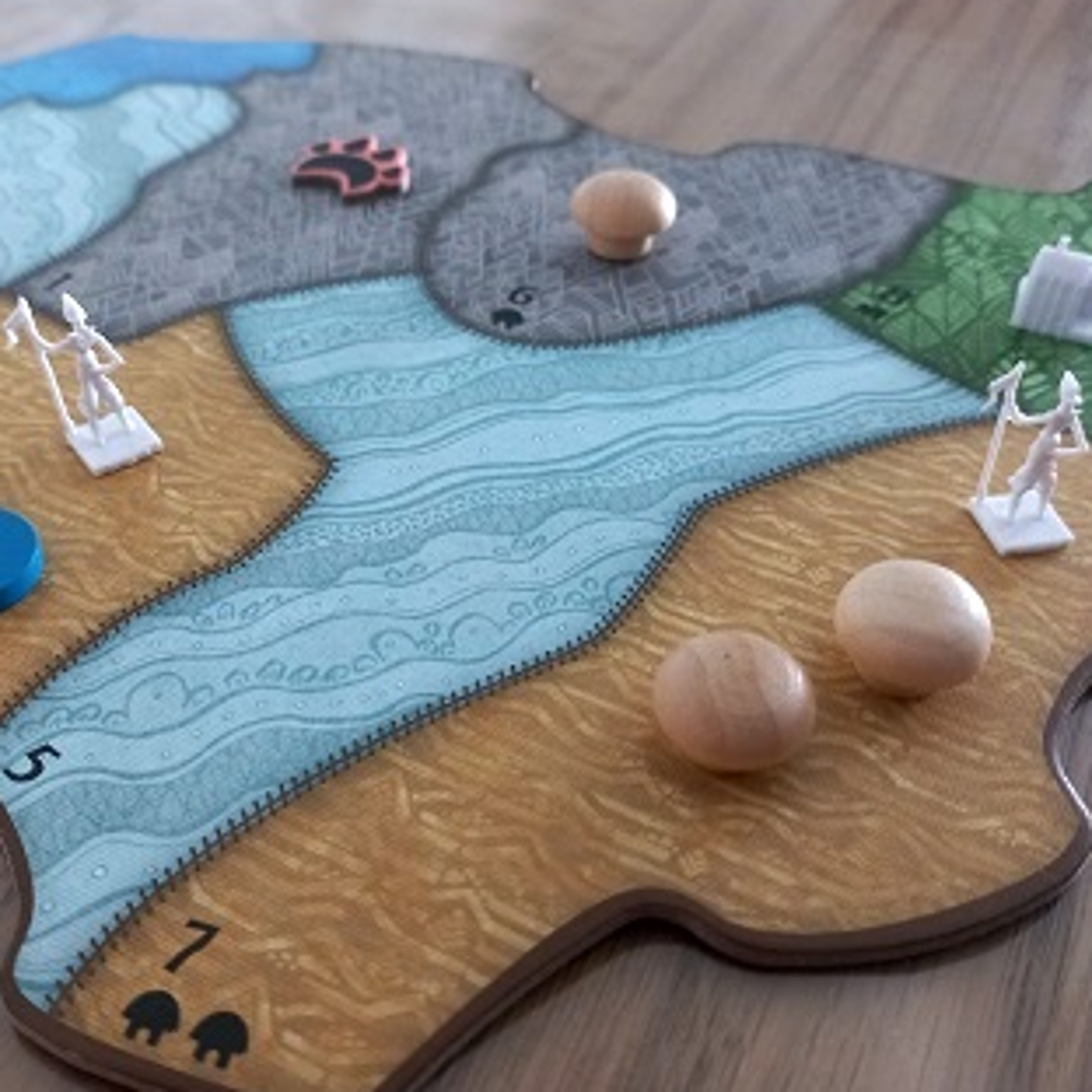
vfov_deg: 48.4
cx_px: 469
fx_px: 1213
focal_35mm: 34
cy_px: 525
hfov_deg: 48.3
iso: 320
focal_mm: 4.6
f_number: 1.8
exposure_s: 1/25
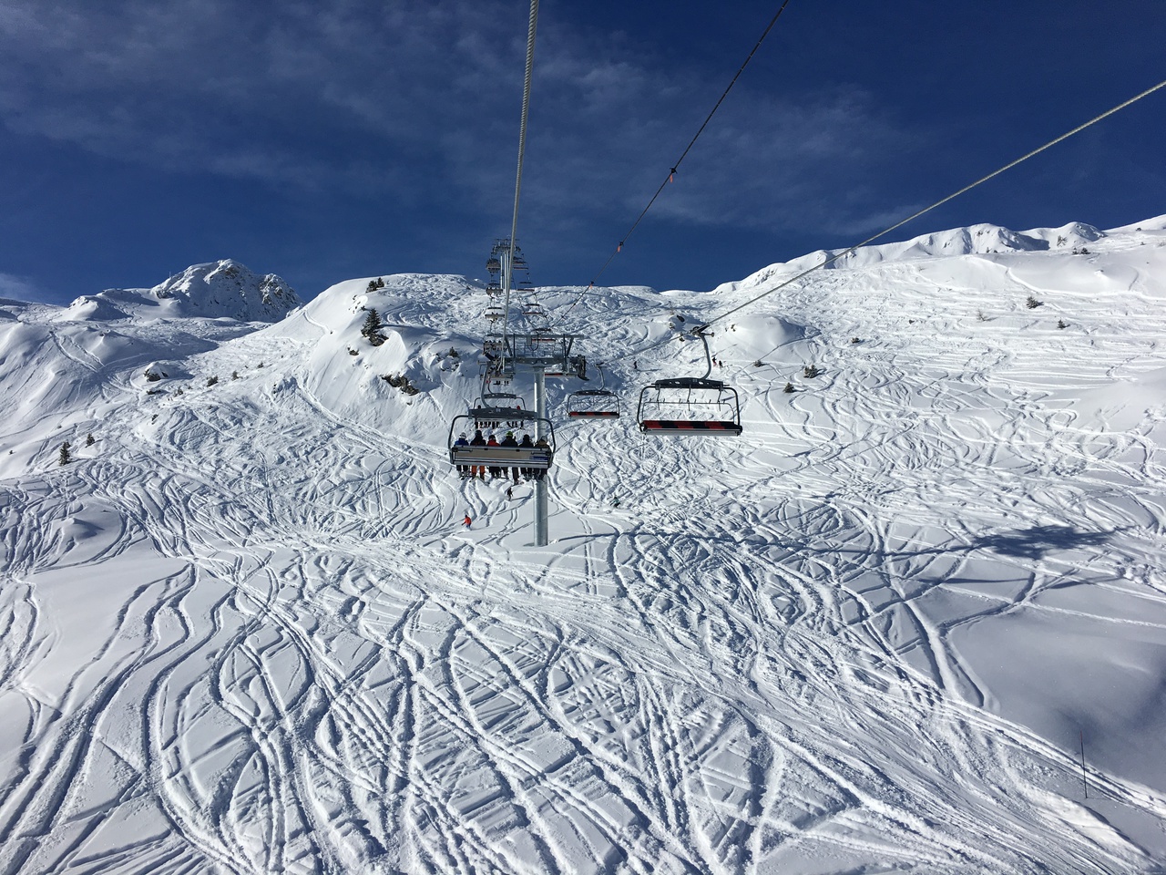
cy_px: 438
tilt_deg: +12.9
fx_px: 977
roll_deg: +1.0
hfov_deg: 61.7
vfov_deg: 48.2
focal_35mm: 29
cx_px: 583
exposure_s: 1/5495
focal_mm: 4.15
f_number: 2.2
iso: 25
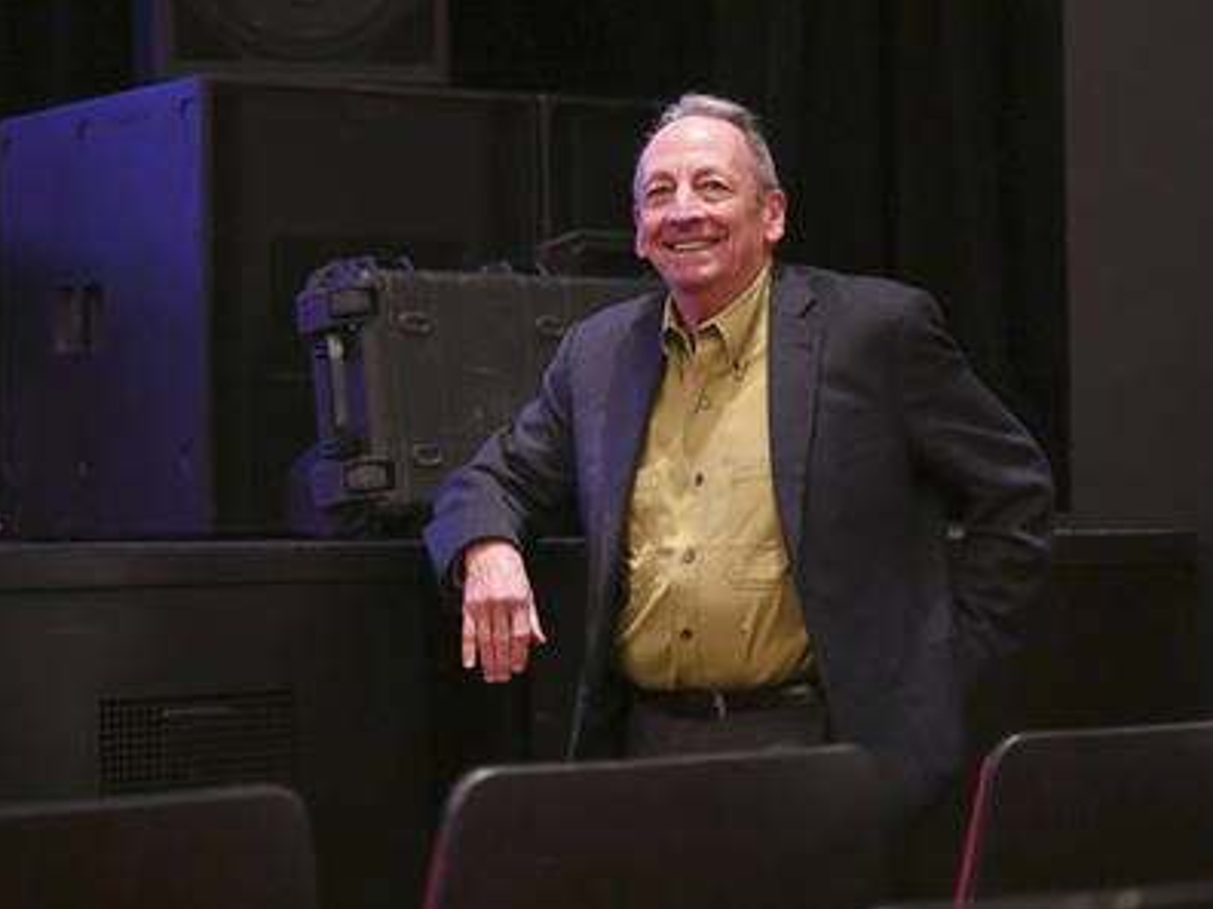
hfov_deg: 23.8
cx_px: 614
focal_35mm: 82
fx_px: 2873
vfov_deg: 18.0
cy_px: 456
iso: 6400
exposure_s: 1/125
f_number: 2.8
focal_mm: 75
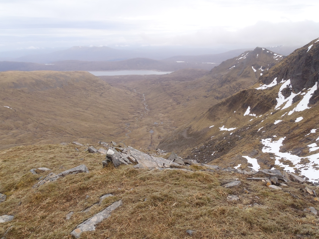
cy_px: 120
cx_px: 160
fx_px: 258
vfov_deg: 49.7
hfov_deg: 63.4
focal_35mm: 28
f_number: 4.5
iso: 80
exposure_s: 1/250
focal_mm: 5
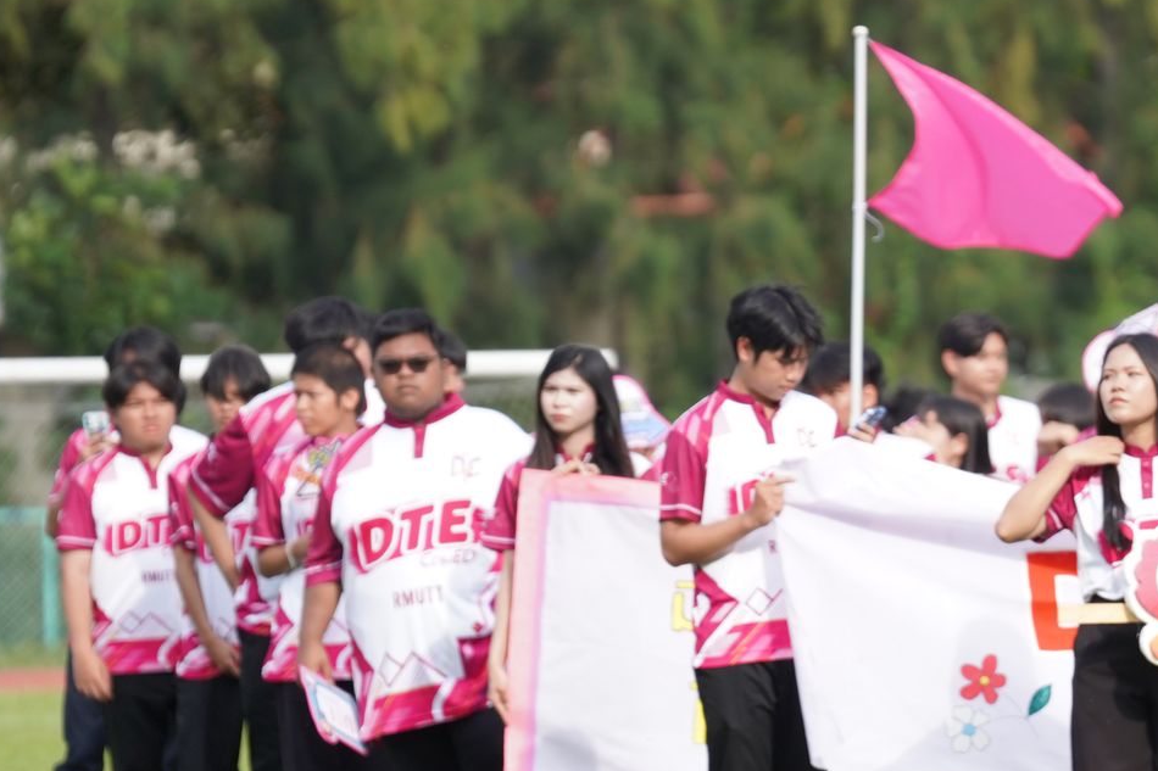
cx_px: 1245
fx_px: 12156
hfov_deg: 5.4
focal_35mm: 378
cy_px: 505
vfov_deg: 3.6
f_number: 2.8
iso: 500
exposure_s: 1/4000
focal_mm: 171
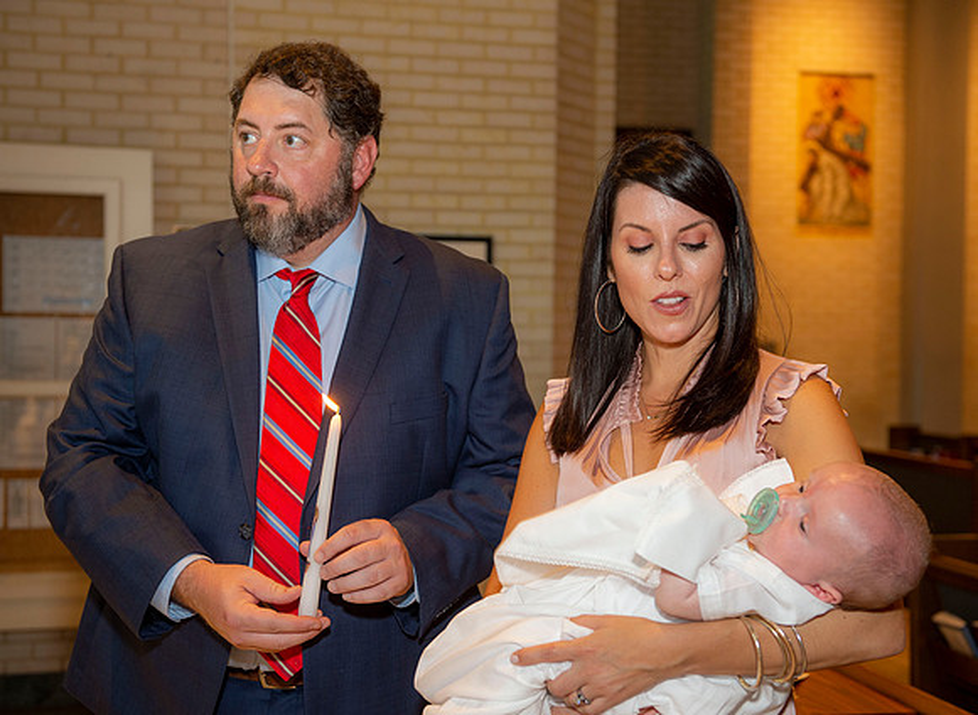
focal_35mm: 53
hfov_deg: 36.3
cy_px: 358
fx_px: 1491
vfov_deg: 27.0
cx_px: 506
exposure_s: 1/100
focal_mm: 50
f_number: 4
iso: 1000
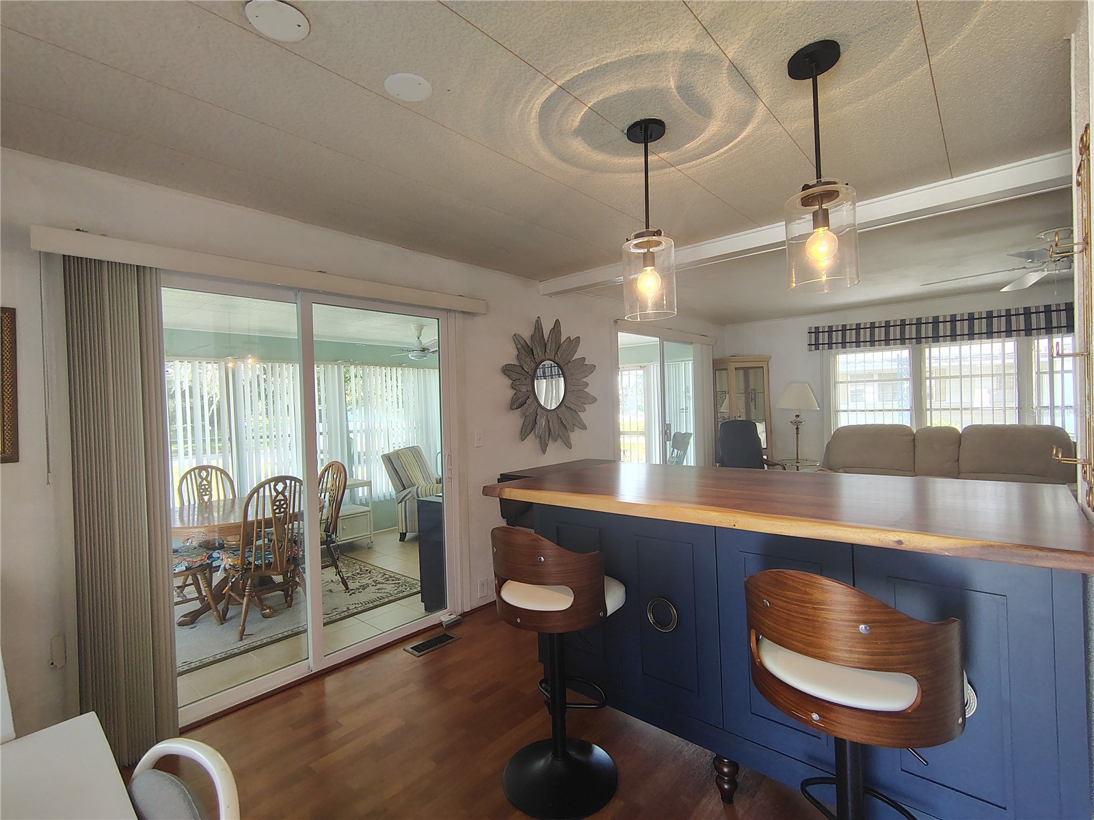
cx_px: 547
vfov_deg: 78.1
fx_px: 506
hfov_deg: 94.5
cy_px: 410
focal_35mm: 16
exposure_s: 1/60
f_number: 2.2
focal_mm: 2.13
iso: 225
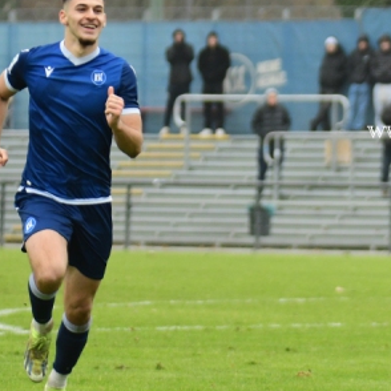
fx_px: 5316
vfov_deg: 4.2
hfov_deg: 4.2
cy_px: 103
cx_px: 473
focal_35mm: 416
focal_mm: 120
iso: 1800
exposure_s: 1/2000
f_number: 2.8
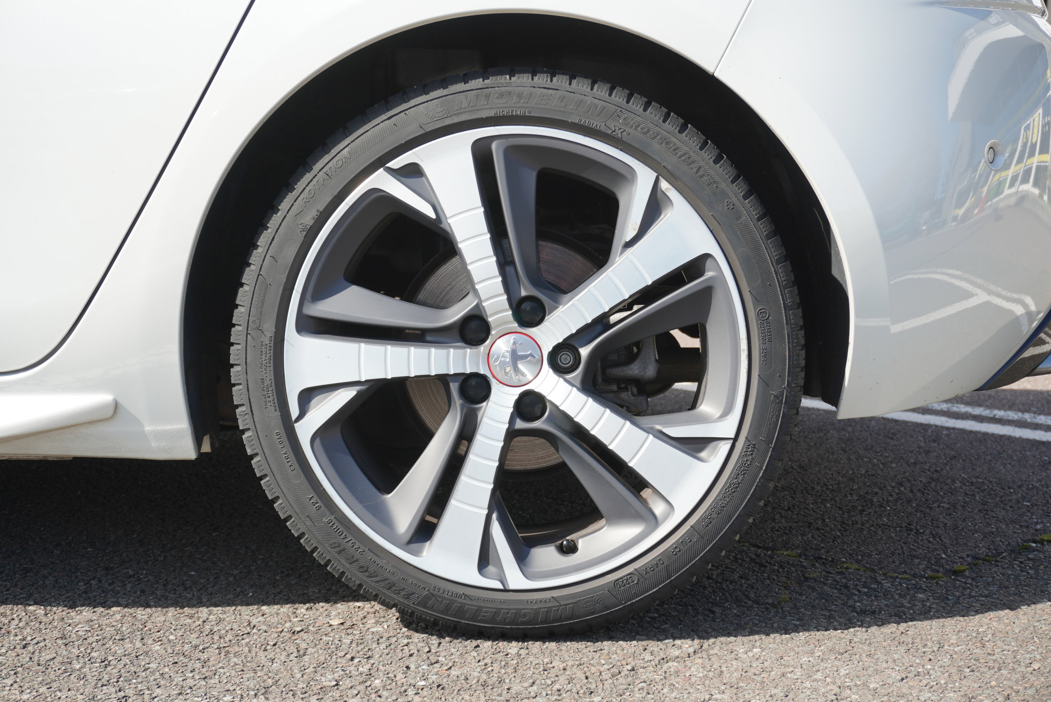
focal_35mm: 44
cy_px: 351
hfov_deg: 44.9
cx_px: 526
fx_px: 1271
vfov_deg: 30.9
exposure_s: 1/100
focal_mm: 29
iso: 100
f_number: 5.6
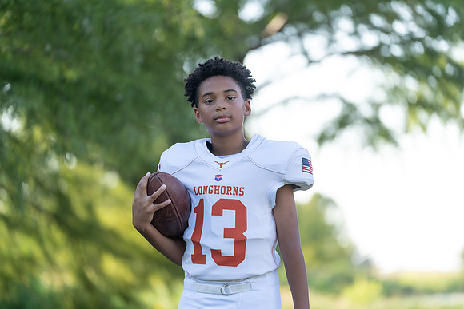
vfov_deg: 9.2
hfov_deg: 13.7
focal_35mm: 150
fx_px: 1934
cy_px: 154
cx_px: 232
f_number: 2.8
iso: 125
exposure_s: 1/400
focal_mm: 150
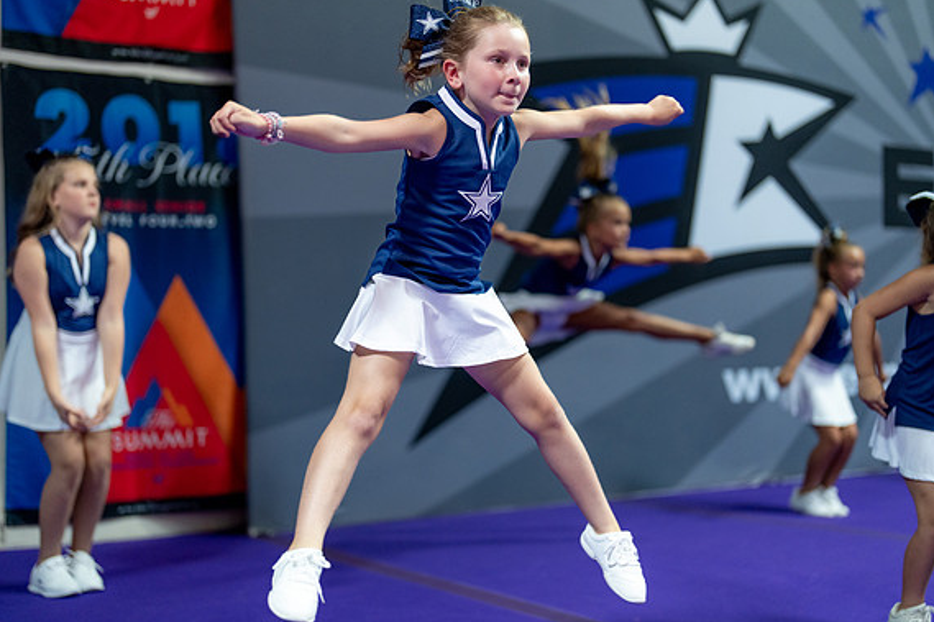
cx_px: 461
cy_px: 311
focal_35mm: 51
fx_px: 1323
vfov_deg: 26.5
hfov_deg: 38.9
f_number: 1.2
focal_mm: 50
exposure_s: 1/1000
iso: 1600
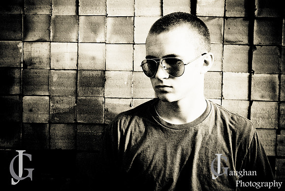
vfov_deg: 28.1
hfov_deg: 41.1
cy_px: 96
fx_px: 380
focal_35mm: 48
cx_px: 142
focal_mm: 32
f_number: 3.5
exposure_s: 1/1250
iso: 200
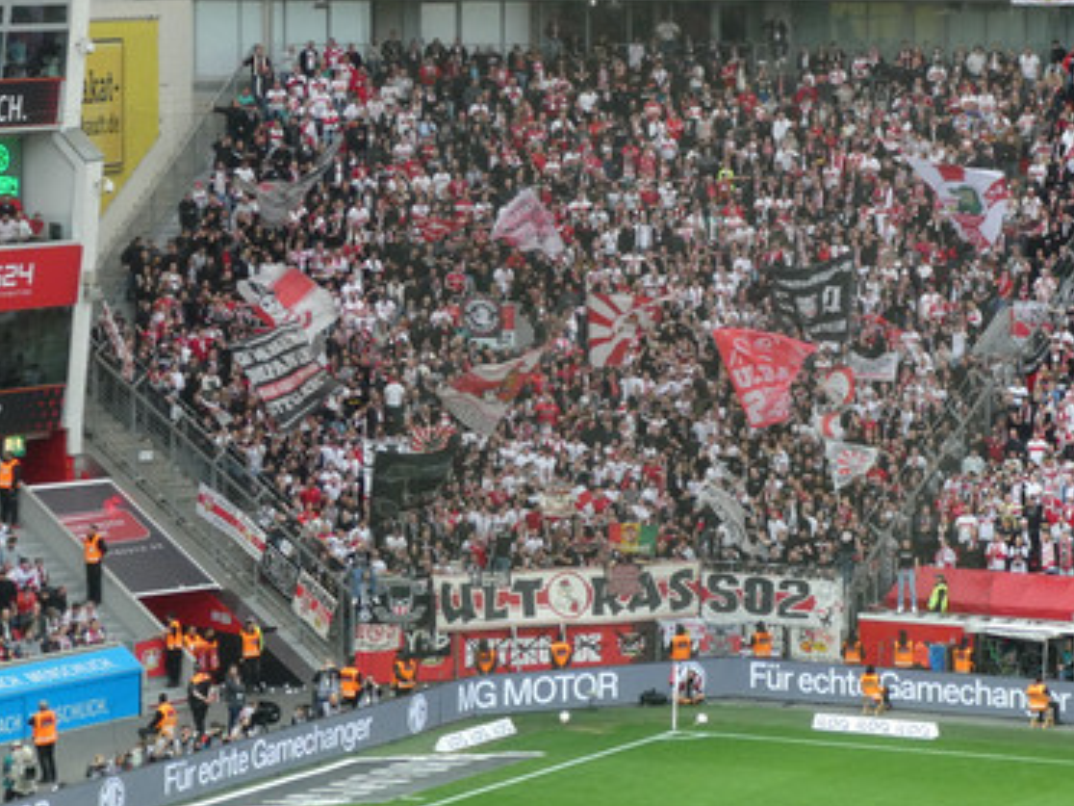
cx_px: 852
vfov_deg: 9.6
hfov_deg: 12.7
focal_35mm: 155
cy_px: 246
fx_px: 4809
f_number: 4.9
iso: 250
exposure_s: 1/80
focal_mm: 16.1
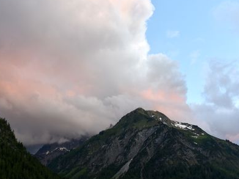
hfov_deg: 53.7
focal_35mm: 34
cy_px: 96
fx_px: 235
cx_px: 99
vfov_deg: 41.7
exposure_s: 1/200
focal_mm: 18
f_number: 3.2
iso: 500
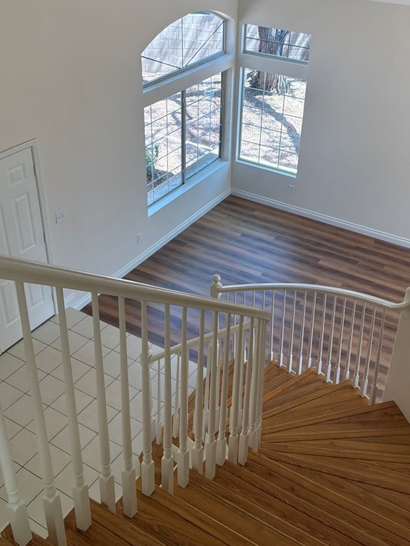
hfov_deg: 37.7
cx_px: 218
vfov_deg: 48.8
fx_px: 600
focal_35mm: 38
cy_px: 226
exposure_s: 1/219
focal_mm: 3
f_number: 1.8
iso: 50
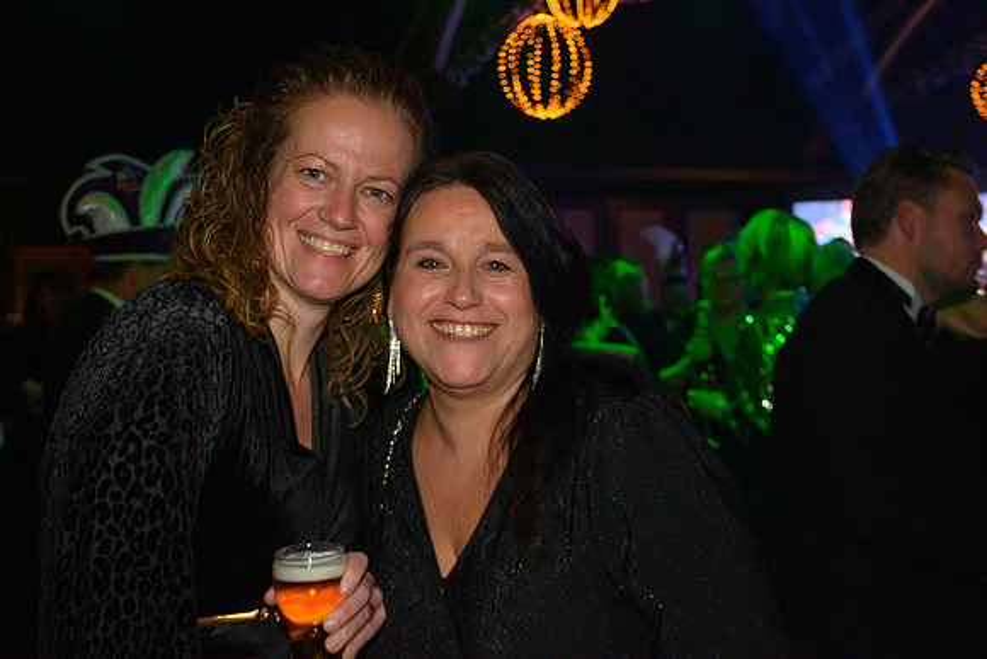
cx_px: 494
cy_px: 330
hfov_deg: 38.9
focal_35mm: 51
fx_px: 1399
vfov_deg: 26.5
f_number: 5.6
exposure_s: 1/160
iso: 640
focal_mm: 34
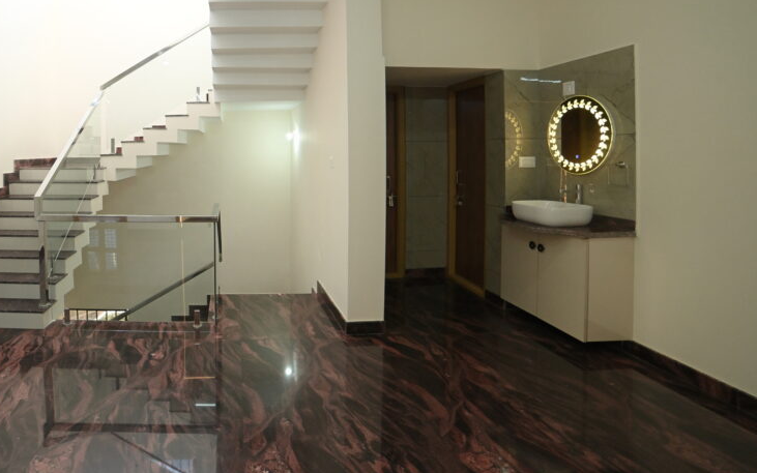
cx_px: 235
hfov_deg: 81.3
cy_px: 134
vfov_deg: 57.4
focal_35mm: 20
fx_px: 413
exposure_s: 1/250
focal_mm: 14
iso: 2000
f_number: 5
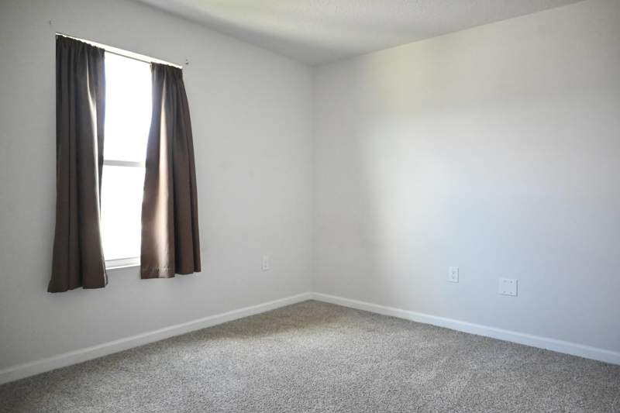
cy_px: 206
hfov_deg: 73.8
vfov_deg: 53.1
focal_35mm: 24
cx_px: 310
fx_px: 413
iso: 10000
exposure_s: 1/400
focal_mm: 24
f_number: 4
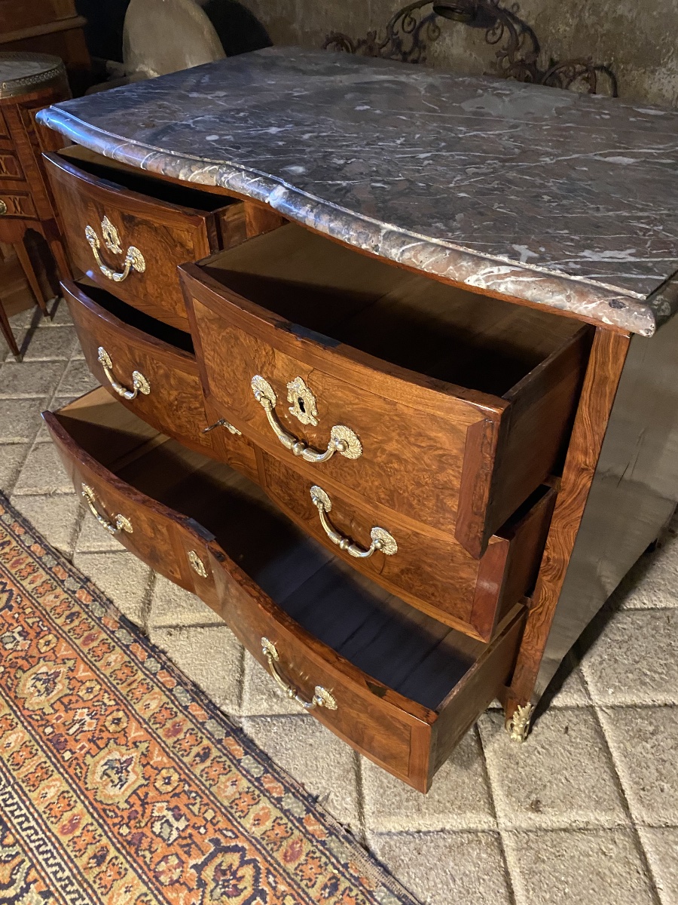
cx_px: 339
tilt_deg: -37.5
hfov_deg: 53.1
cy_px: 452
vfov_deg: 67.3
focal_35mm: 26
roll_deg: +0.6
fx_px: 679
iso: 640
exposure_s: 1/25
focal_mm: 4.25
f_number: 1.8
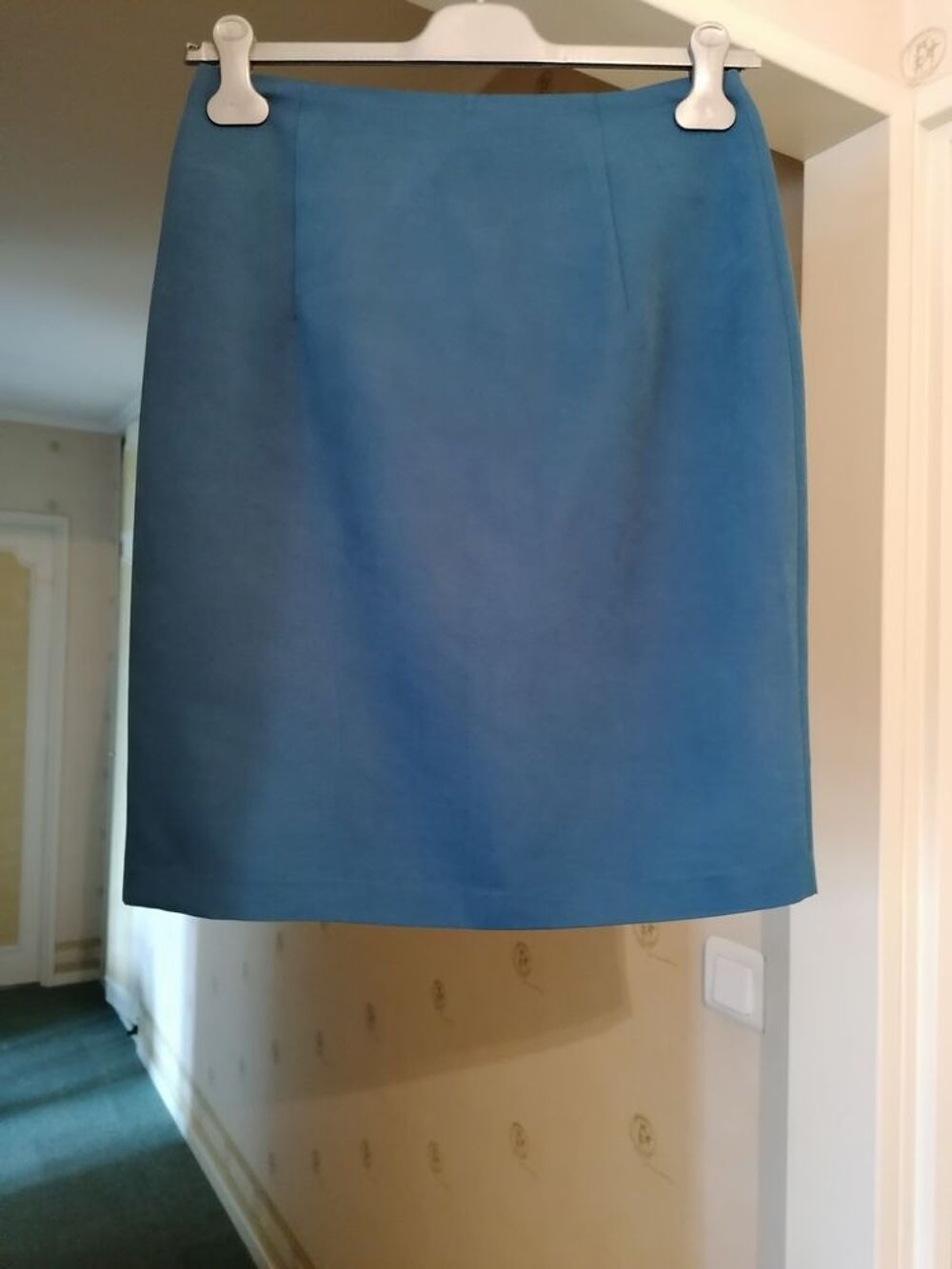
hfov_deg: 51.4
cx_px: 476
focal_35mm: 27
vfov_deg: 65.3
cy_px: 634
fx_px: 990
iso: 800
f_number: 1.8
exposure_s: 1/16.7
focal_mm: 4.75
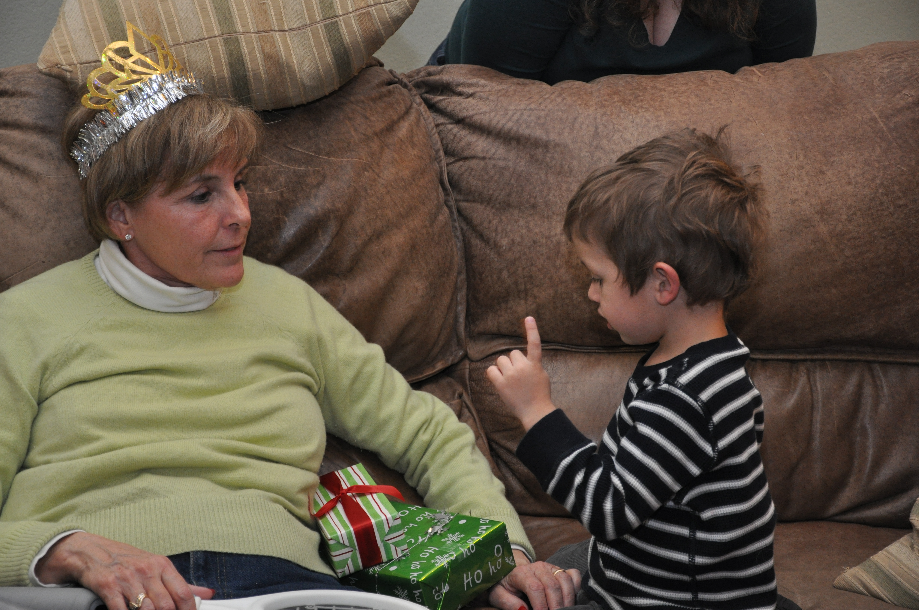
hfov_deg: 23.4
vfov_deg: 15.7
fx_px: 2218
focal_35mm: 87
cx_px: 460
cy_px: 305
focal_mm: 58
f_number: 5
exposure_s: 1/60
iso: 800
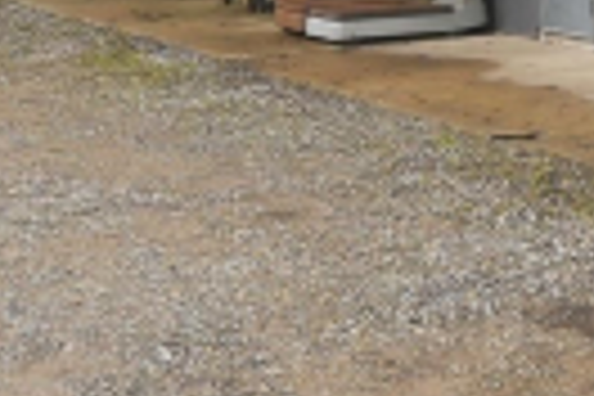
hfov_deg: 12.7
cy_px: -338
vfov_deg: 10.7
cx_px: 1480
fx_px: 1963
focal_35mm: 119
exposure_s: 1/160
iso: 100
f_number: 4
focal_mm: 14.5
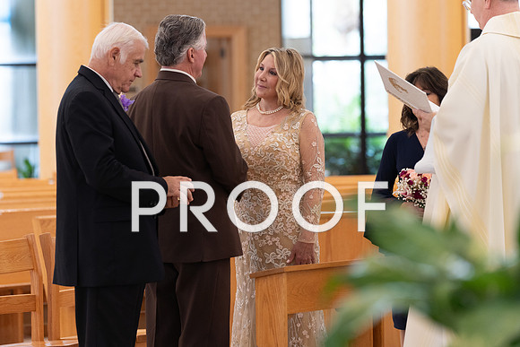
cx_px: 260
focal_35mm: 178
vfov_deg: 7.7
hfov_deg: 11.5
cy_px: 174
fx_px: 2572
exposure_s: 1/125
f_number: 4
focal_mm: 178
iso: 2500
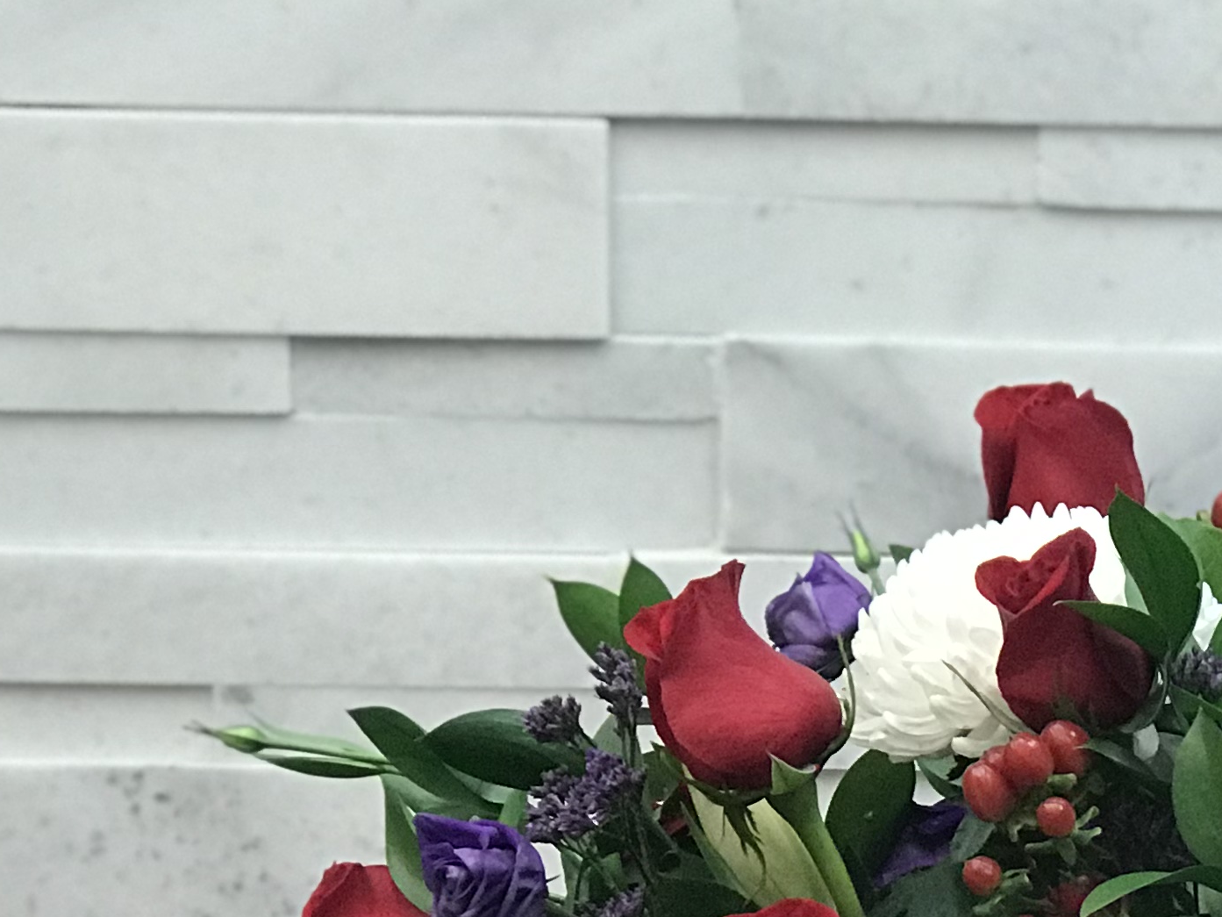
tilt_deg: -14.5
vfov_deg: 8.8
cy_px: 1322
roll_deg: -0.6
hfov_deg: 11.8
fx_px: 5825
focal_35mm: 165
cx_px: 1294
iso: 100
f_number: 2.8
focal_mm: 6.6
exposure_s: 1/60
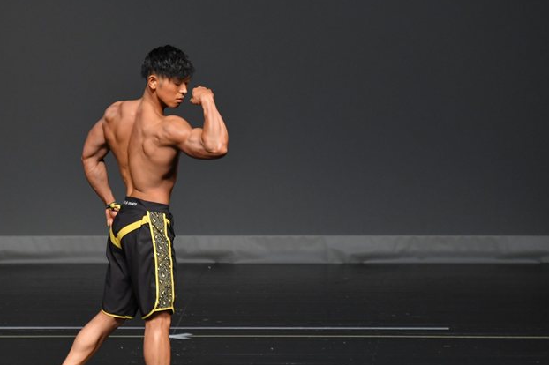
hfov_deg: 4.8
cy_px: 217
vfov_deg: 3.2
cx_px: 218
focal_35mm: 430
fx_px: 6554
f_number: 5.6
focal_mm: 230
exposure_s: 1/400
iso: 2000
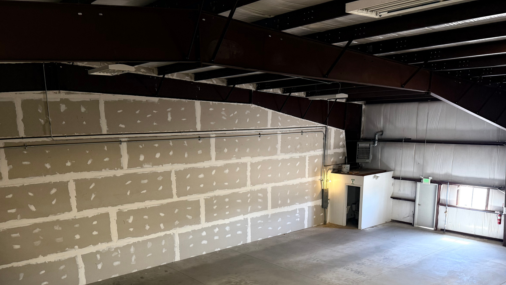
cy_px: 228
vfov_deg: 35.5
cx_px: 245
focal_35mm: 32
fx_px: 429
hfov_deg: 61.0
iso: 320
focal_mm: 6.76
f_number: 1.78
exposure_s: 1/60
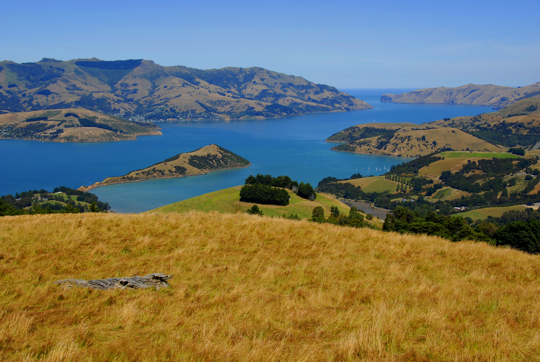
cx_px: 270
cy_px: 181
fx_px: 721
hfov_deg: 41.1
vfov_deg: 28.2
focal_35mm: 48
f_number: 8
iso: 100
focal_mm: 32
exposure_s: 1/250
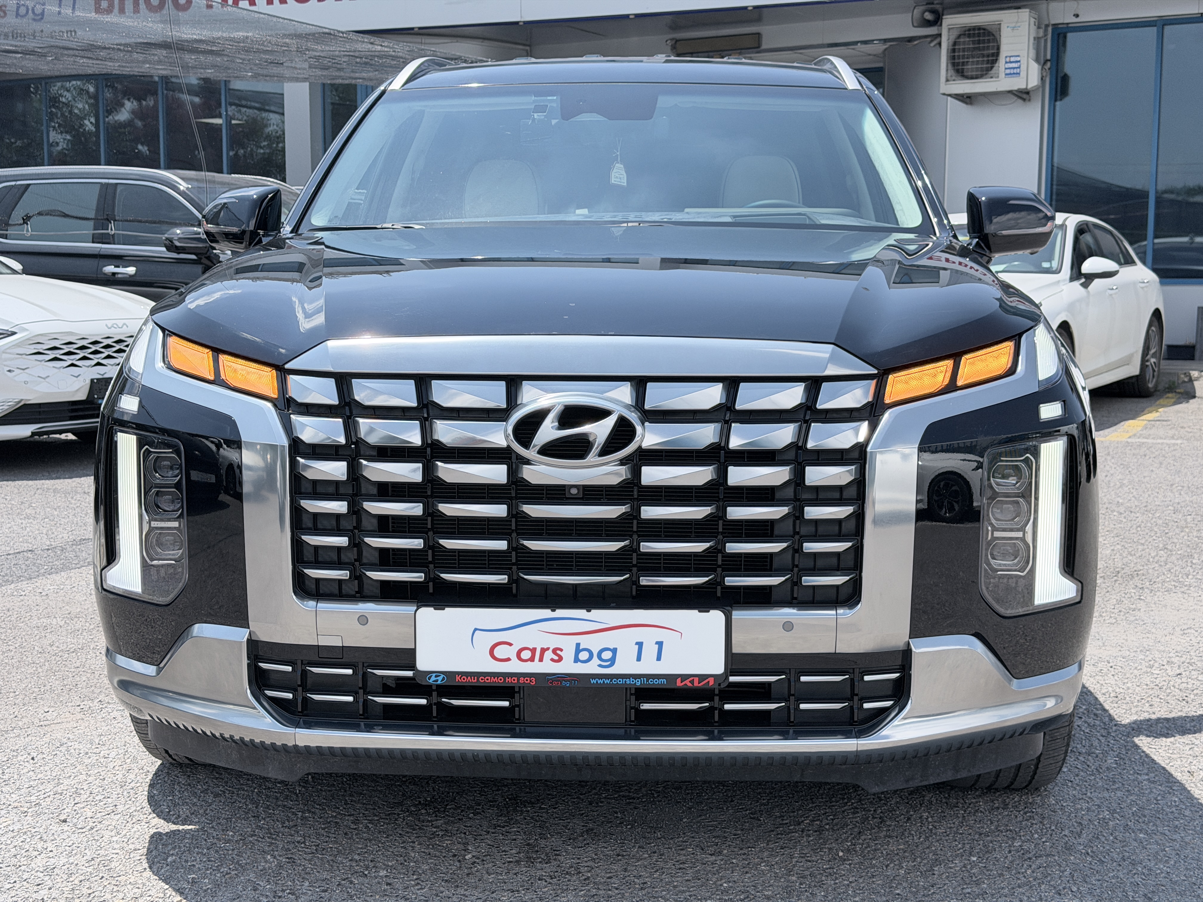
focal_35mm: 48
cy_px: 451
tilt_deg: -5.6
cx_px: 602
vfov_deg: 30.3
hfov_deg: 39.7
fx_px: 1668
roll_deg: +0.0
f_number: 1.78
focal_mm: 6.76
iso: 100
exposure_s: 1/4587
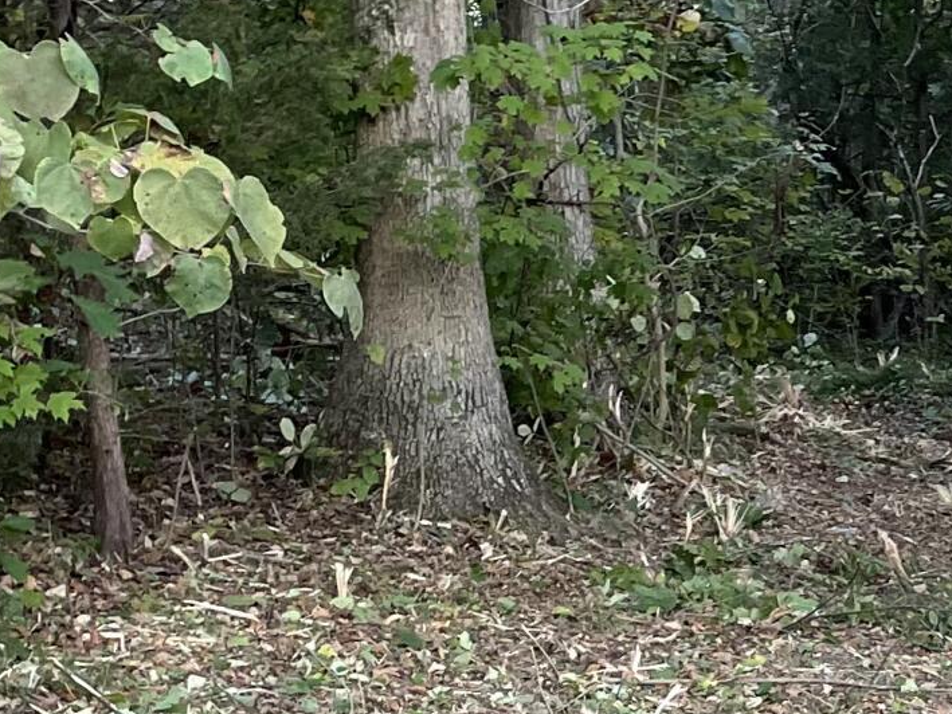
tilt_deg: -11.5
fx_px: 3026
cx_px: 1105
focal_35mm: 110
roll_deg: +2.7
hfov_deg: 17.2
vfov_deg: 13.2
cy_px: 817
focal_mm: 4.2
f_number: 1.6
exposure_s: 1/121
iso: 100
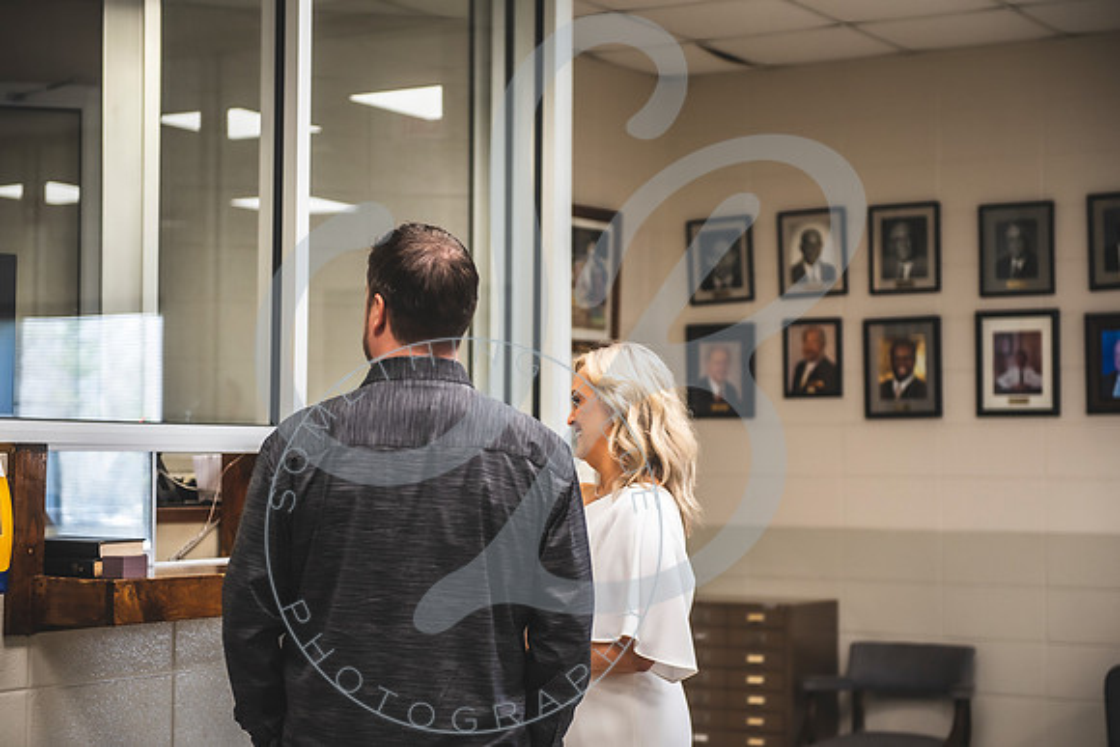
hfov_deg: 28.0
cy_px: 374
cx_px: 560
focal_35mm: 72
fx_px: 2247
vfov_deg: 18.9
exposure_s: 1/160
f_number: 2.8
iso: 500
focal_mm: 70
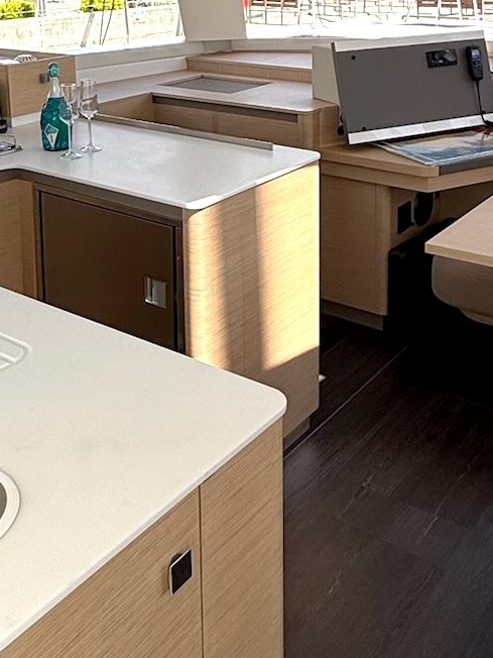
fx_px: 836
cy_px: 54
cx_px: 230
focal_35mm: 44
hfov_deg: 32.9
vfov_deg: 39.5
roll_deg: +0.7
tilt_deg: -7.1
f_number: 2.2
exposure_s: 1/359
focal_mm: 2.22
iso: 50
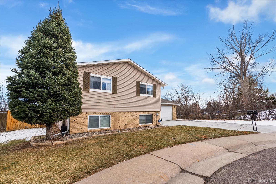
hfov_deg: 95.0
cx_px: 138
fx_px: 126
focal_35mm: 16
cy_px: 92
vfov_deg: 72.0
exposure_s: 1/640
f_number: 8
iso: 125
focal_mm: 16.5
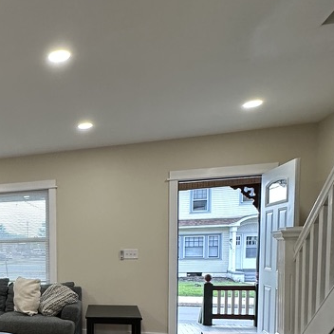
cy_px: 280
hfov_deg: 39.2
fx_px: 393
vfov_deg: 43.3
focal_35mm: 36
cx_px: -18
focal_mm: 2.22
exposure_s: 1/120
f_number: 2.2
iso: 250
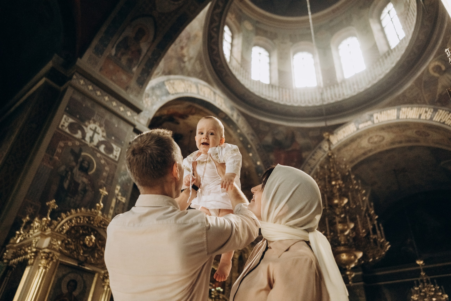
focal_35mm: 27
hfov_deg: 67.4
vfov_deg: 47.9
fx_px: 338
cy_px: 150
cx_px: 226
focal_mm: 18
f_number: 1.4
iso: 2000
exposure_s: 1/500
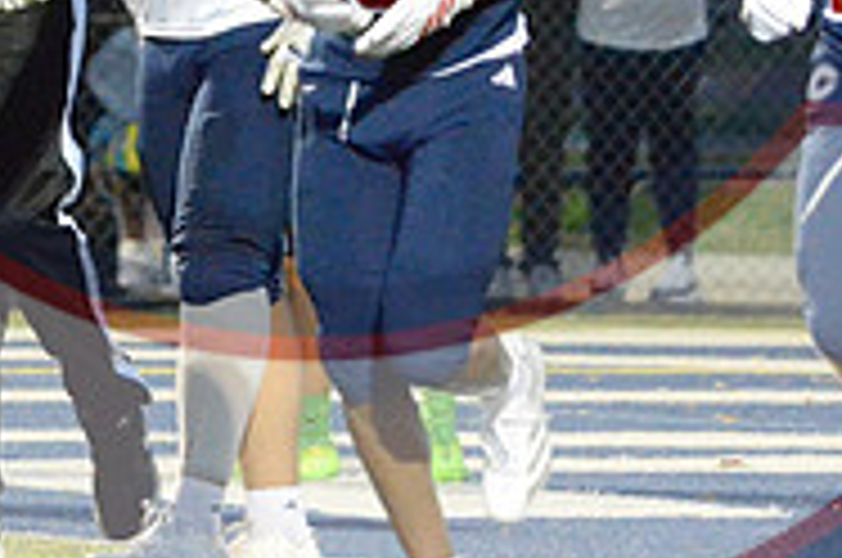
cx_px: 293
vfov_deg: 1.7
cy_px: -126
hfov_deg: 2.6
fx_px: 18469
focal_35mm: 791
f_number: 5
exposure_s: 1/250
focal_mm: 170
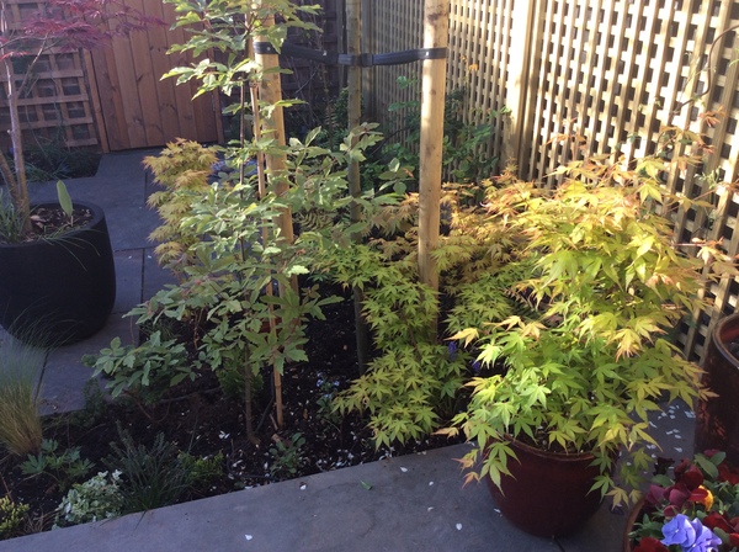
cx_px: 370
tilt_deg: -26.1
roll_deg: +2.2
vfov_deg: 44.0
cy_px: 276
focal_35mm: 32
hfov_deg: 56.9
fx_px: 682
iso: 32
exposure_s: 1/103
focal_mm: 3.3
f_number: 2.4
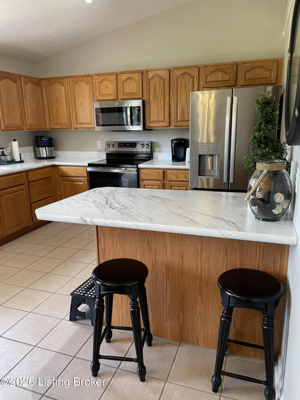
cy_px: 200
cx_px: 150
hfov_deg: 53.0
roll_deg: -1.1
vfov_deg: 67.3
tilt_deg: -15.9
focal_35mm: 26
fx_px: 301
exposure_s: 1/60
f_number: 1.6
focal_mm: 4.2
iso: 100
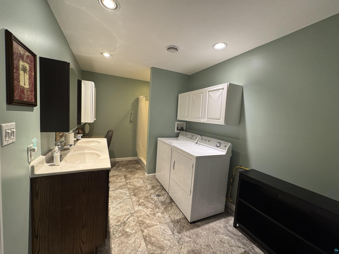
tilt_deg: -4.6
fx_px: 137
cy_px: 127
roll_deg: -3.4
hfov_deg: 102.1
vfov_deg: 85.7
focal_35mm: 14
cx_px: 170
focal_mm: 2.22
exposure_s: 1/60
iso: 160
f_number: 2.2
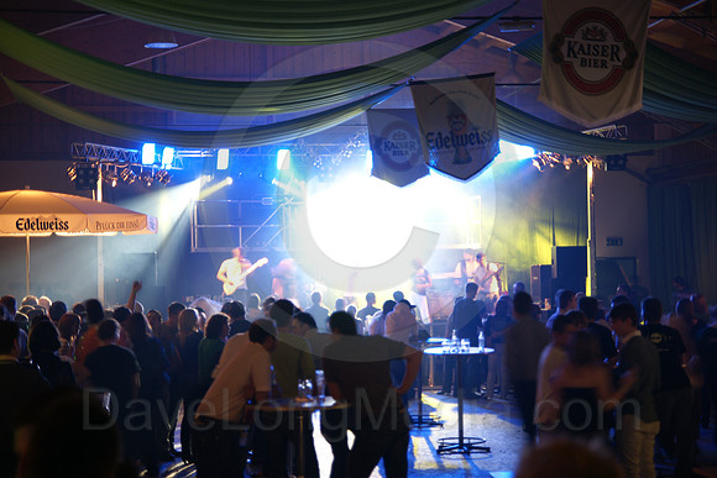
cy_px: 239
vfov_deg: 20.2
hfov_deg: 29.9
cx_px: 358
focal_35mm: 68
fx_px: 1345
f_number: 2.8
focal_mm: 45
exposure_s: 1/3
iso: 100
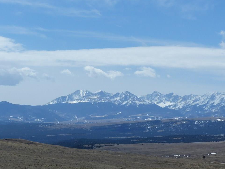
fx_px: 949
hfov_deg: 13.5
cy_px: 109
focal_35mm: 146
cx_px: 101
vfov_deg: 10.2
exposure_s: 1/2000
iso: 100
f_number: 4.5
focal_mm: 17.4
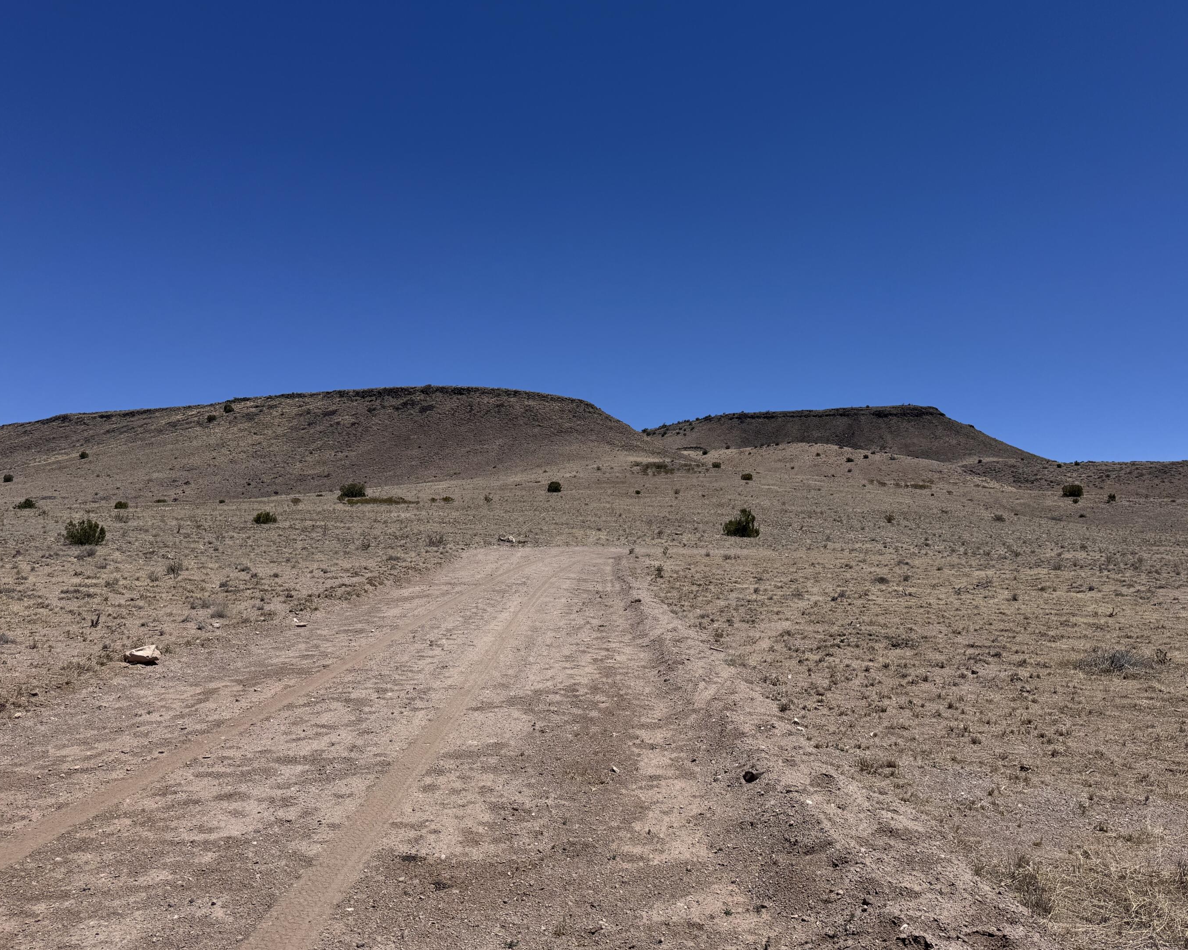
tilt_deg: +5.7
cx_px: 641
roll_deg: -0.5
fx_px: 914
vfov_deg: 54.9
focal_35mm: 26
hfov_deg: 65.9
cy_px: 477
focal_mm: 6.76
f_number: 1.78
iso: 80
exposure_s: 1/7937
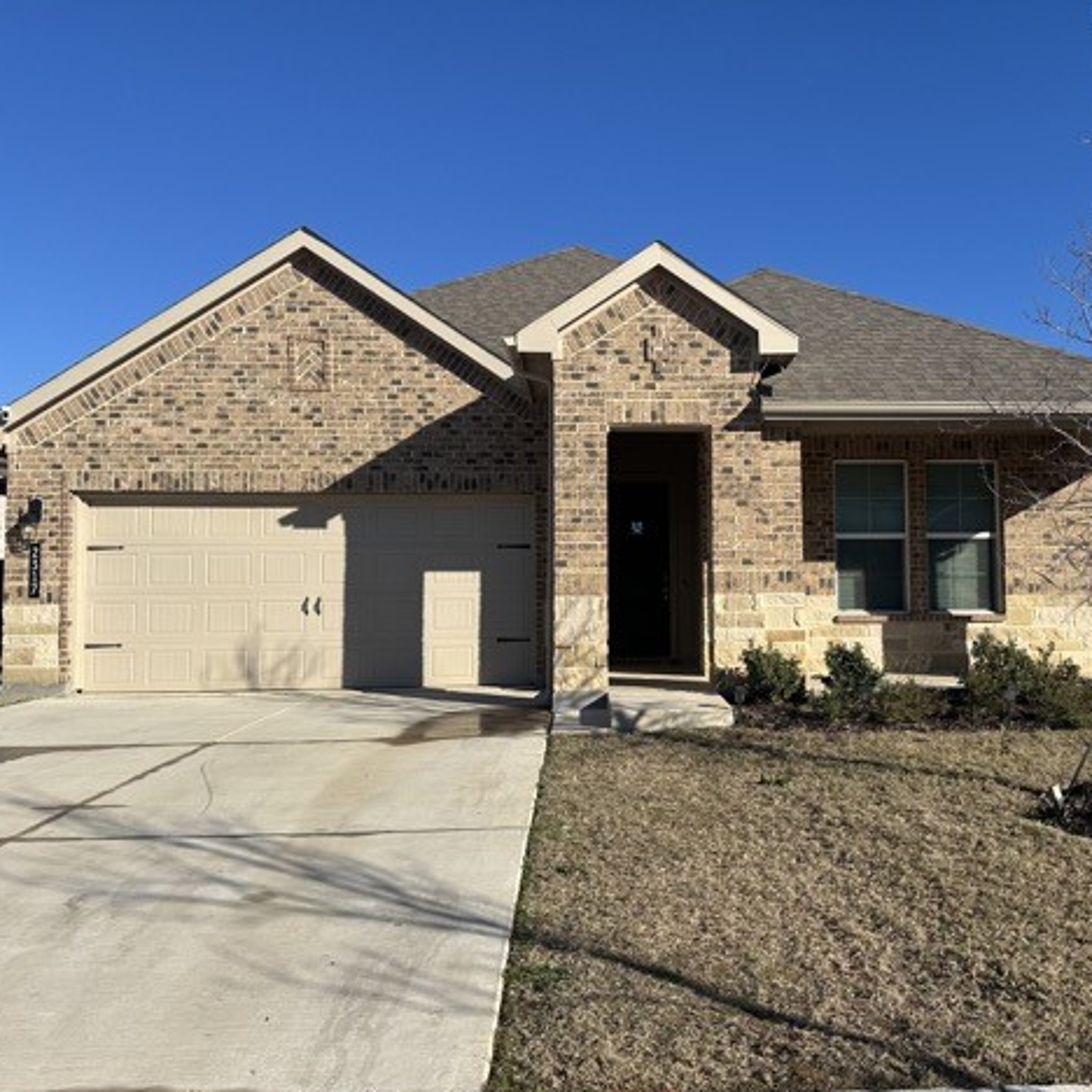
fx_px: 1035
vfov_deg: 55.6
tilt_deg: +3.2
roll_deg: +0.3
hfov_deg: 55.2
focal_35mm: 29
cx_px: 658
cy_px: 558
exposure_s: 1/5525
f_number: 1.78
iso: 80
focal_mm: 6.86
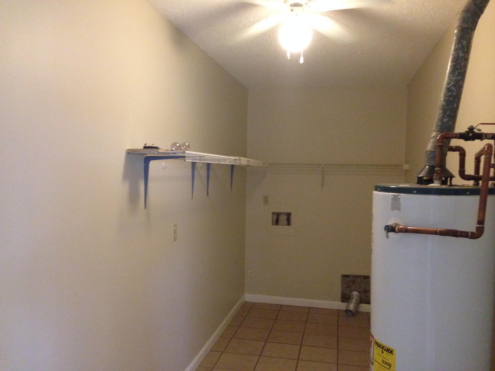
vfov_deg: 42.9
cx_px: 248
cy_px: 186
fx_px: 472
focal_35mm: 33
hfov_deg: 55.4
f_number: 2.4
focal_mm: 4.12
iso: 400
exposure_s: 1/17
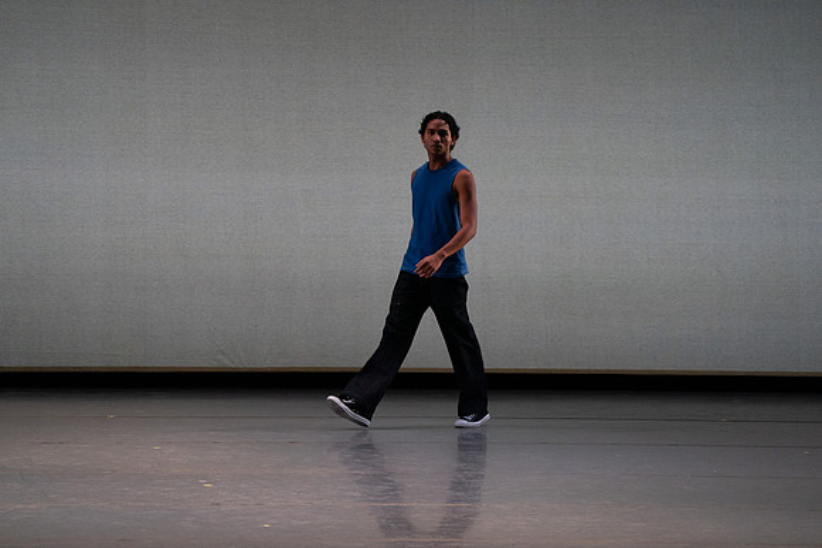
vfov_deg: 4.1
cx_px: 411
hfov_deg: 6.2
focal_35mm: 333
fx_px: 7605
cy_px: 274
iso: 5000
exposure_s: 1/400
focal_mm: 333
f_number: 9
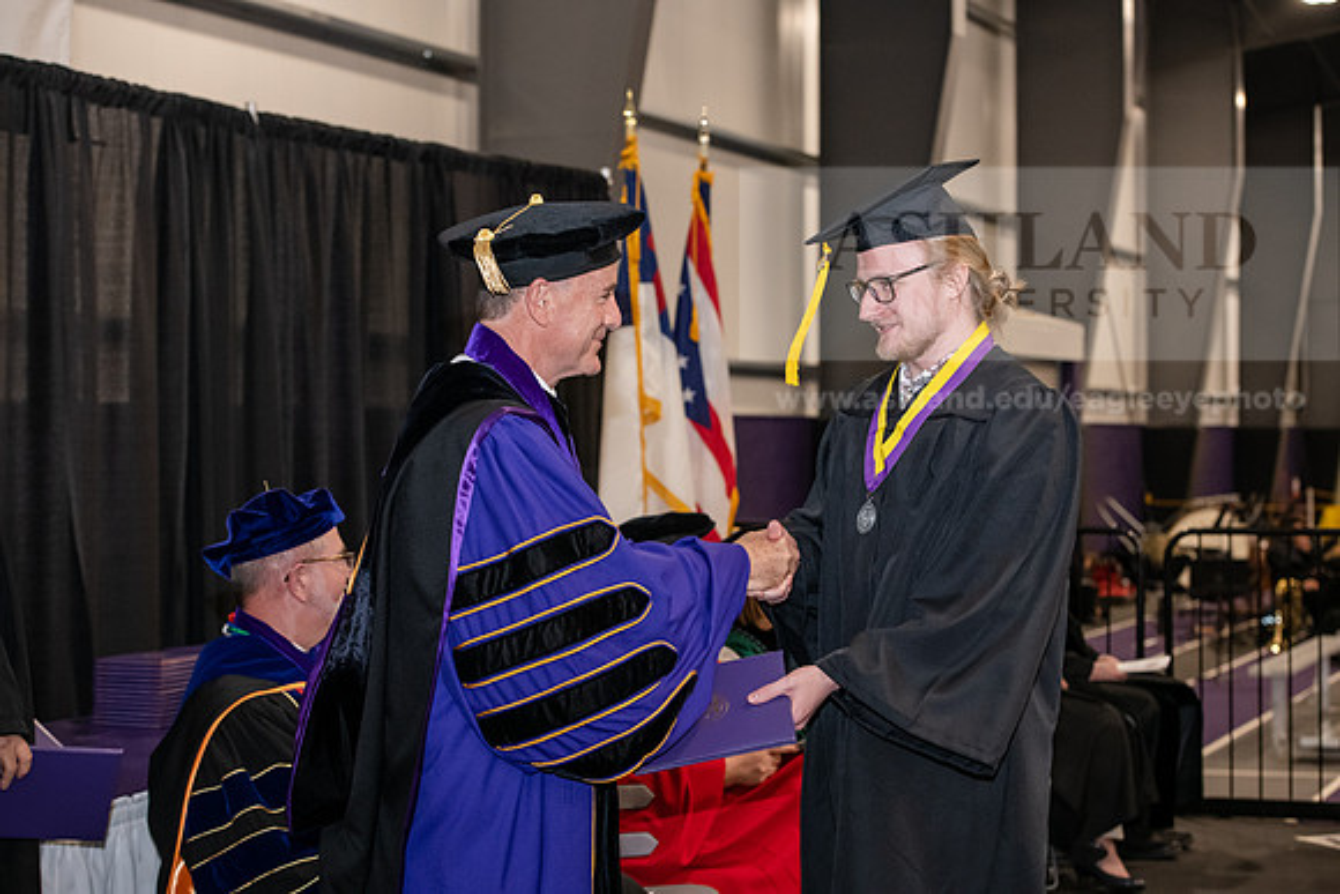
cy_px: 447
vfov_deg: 19.5
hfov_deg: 28.8
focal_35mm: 70
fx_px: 2606
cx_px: 670
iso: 2500
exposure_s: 1/200
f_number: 5
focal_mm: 70
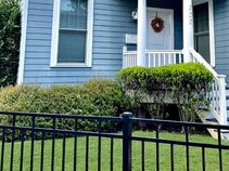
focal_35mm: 57
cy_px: -1
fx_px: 377
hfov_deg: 33.6
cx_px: 145
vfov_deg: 24.5
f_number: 1.78
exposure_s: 1/858
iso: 100
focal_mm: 6.76
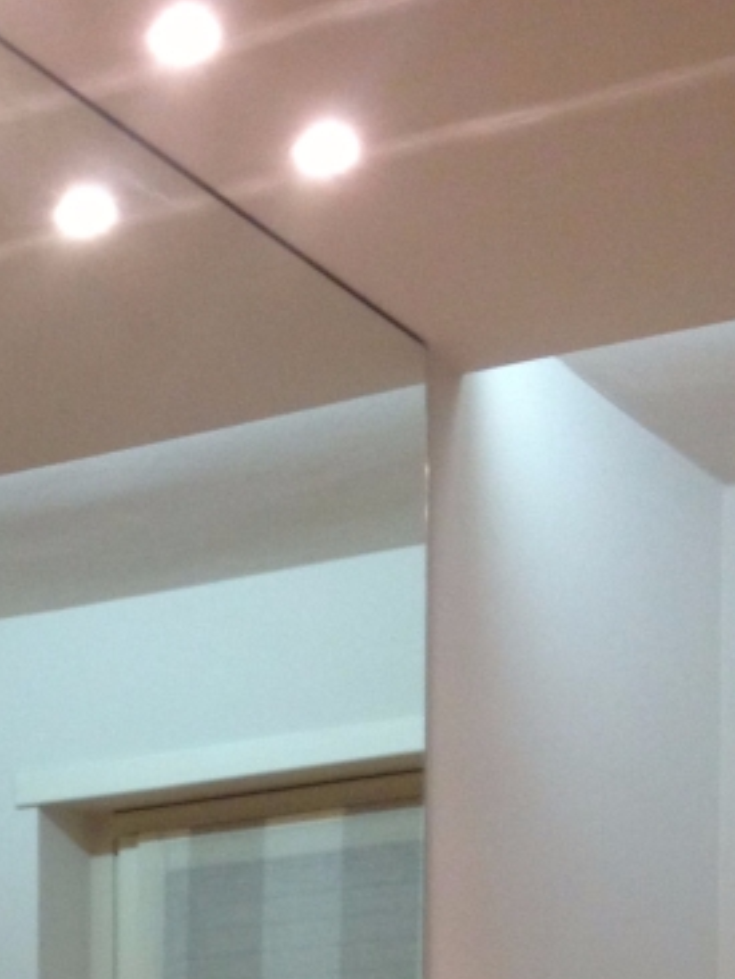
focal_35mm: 102
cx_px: -112
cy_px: 1242
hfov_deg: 14.1
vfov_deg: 18.1
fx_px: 2884
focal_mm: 4.28
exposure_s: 1/20
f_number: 2.4
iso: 125
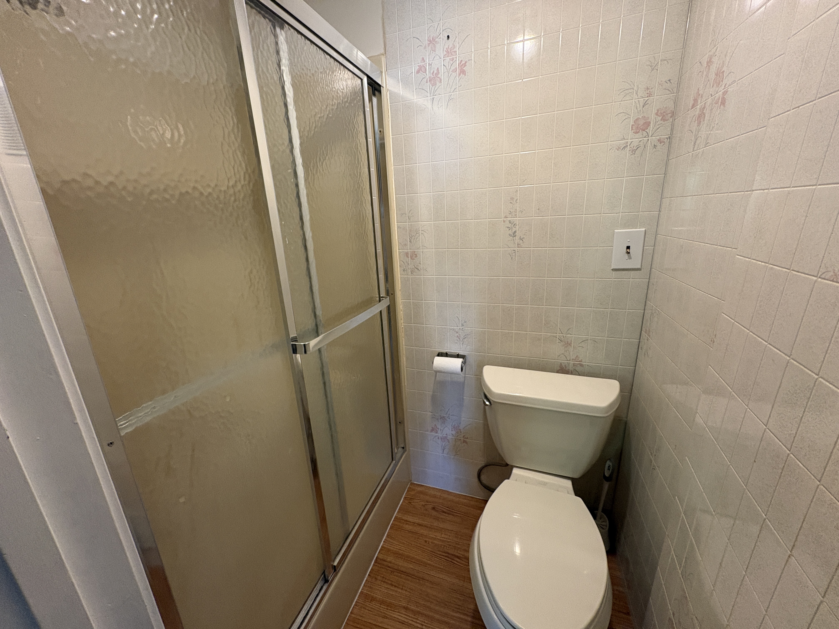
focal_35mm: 14
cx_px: 420
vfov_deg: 85.7
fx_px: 339
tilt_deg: -16.8
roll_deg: +2.5
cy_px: 314
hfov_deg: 102.1
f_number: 2.2
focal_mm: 2.22
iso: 320
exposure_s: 1/60
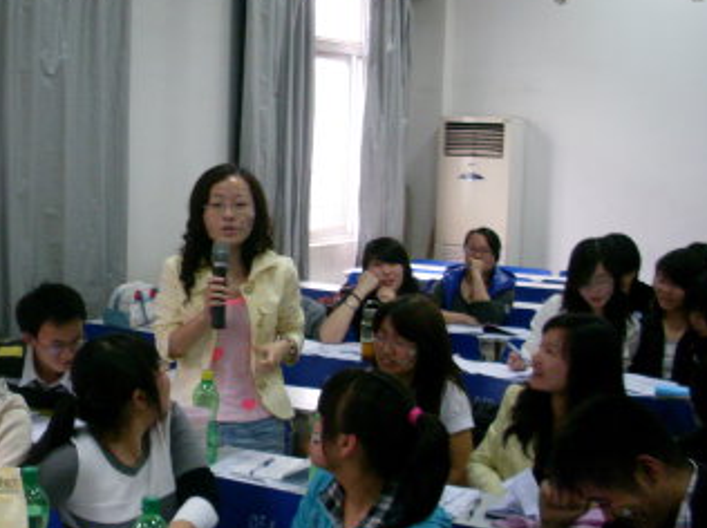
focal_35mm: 59
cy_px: 234
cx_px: 248
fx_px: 1203
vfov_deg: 24.7
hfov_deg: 32.5
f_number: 3
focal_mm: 6.3
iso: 200
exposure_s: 1/20
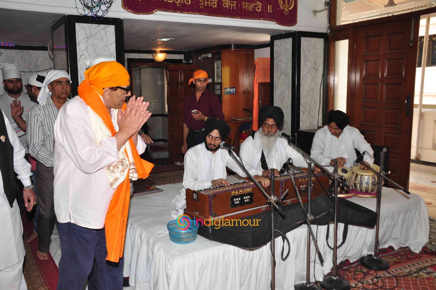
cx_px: 218
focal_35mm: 33
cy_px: 145
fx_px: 399
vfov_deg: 39.9
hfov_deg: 57.3
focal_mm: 22
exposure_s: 1/160
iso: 400
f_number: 6.3
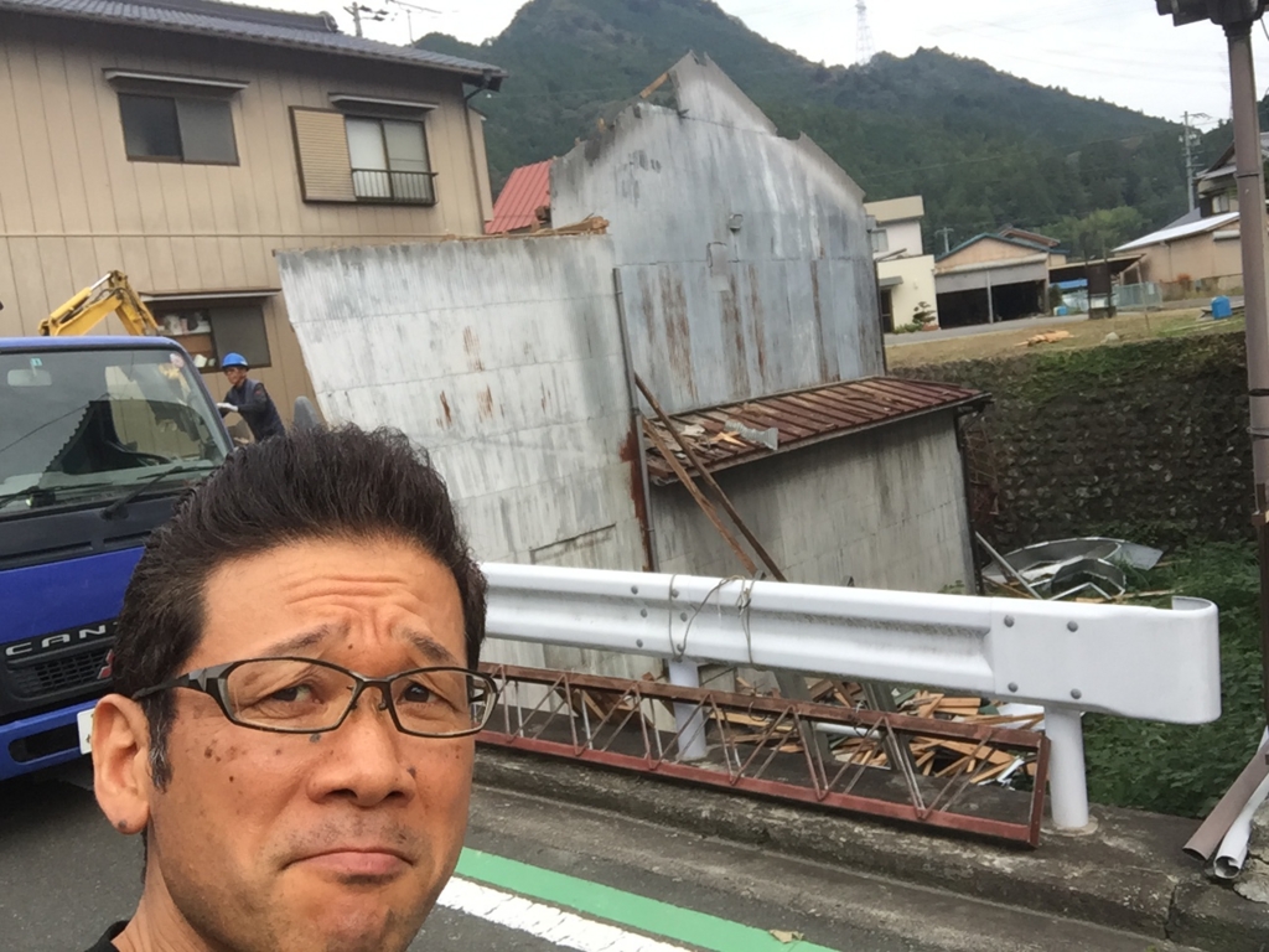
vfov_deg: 45.4
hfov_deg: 58.4
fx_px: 1136
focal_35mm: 31
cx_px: 634
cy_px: 476
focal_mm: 2.65
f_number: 2.2
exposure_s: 1/777
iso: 32
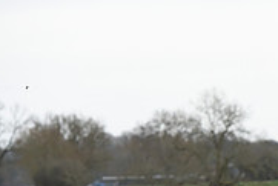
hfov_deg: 4.7
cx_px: 425
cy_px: 269
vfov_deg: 3.2
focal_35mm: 432
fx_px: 3339
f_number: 5.6
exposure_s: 1/1250
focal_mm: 135
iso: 1000
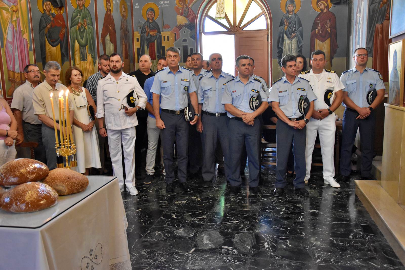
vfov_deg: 40.0
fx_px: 371
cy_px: 135
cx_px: 202
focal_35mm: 33
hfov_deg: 57.2
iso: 2800
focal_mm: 22
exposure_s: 1/60
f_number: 3.8
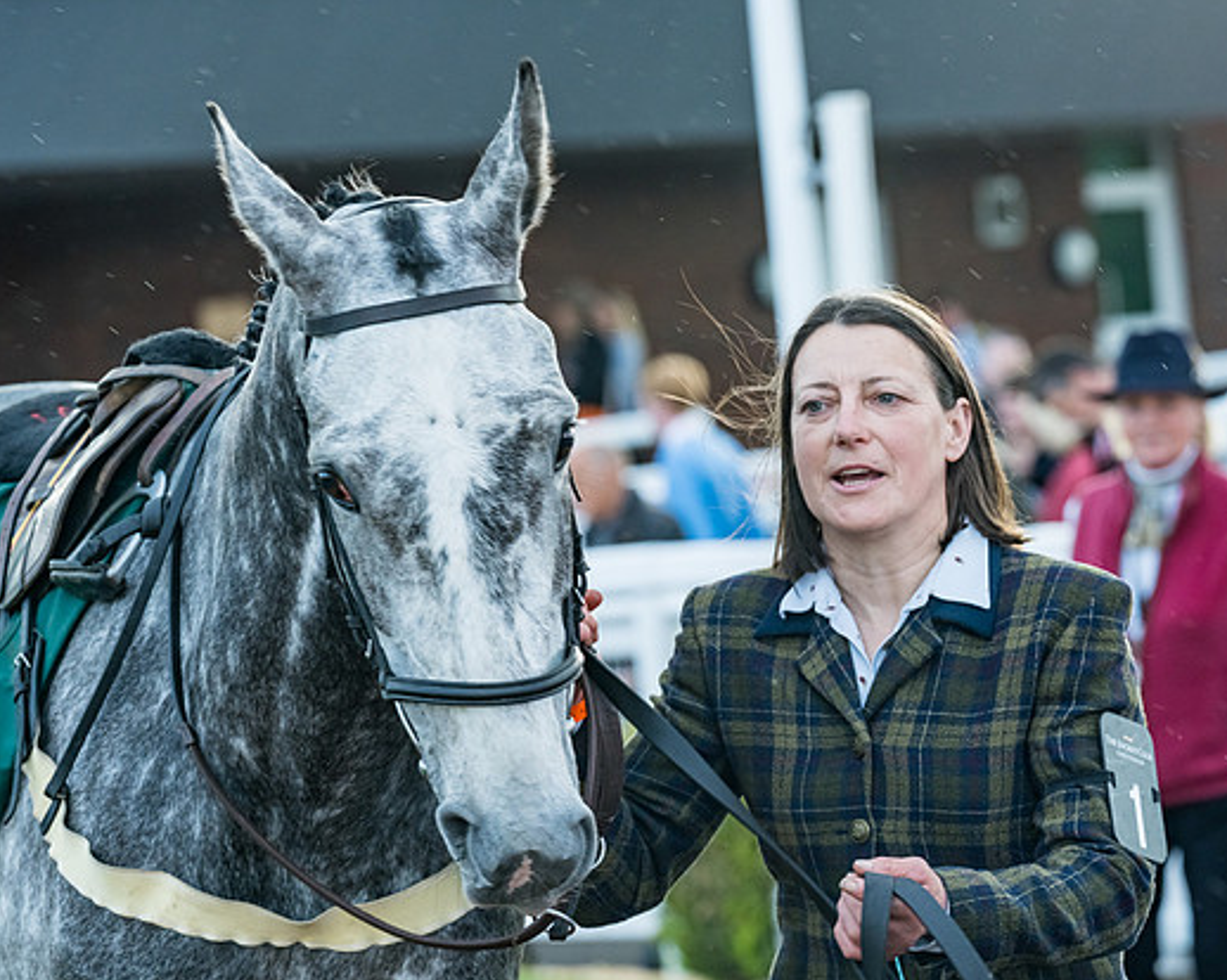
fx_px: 6788
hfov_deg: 10.3
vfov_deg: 8.3
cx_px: 671
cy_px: 487
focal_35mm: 187
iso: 1000
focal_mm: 135
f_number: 5
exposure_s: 1/320
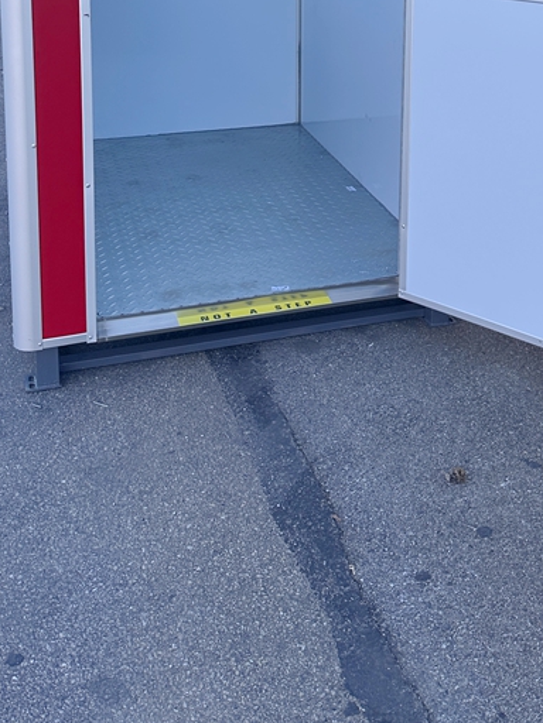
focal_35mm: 48
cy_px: 24
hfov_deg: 29.9
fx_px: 1004
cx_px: 395
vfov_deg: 36.3
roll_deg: -1.1
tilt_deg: -6.8
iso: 80
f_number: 1.78
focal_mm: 6.86
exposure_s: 1/1157
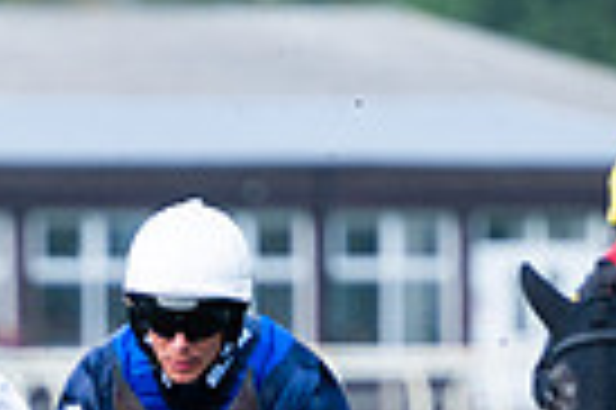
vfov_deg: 1.5
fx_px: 15194
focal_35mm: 889
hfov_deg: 2.3
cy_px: 820
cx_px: -144
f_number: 4
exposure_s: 1/1000
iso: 500
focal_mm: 210
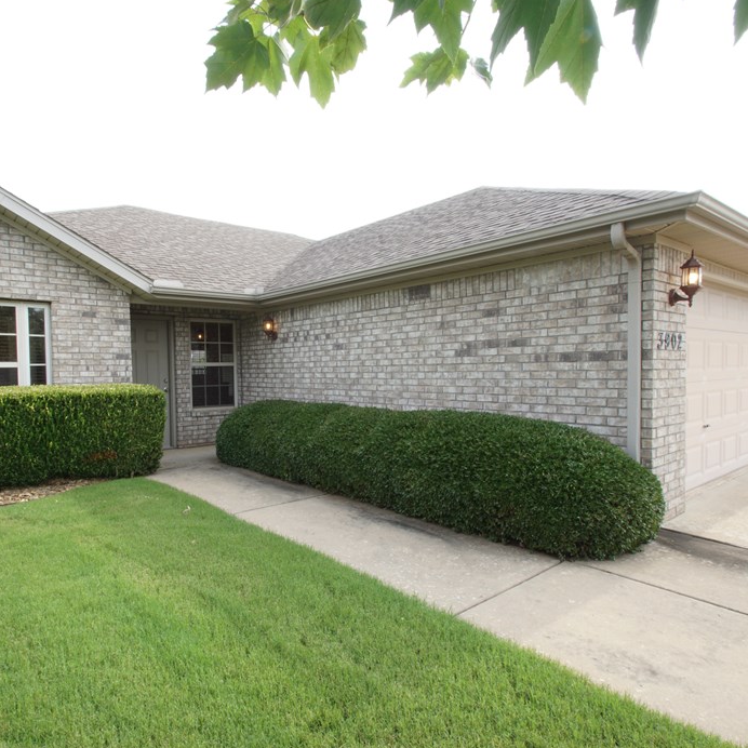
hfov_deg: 74.2
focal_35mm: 20
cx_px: 306
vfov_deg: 74.8
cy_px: 365
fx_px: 489
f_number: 22
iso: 100
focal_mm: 10
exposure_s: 1/5
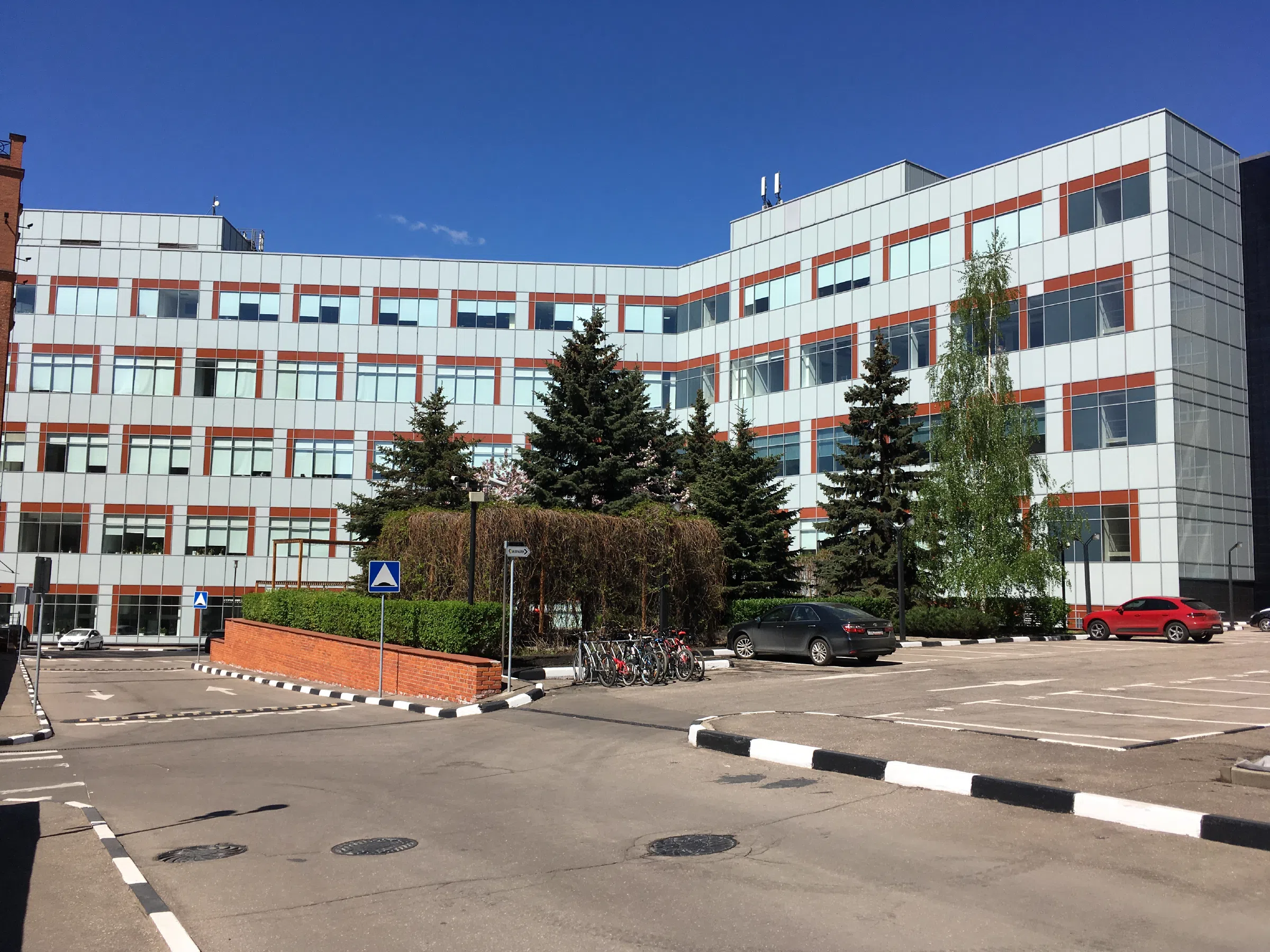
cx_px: 635
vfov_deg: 48.2
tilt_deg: +3.5
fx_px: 1064
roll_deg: -0.4
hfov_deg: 61.7
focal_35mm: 29
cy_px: 476
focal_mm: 4.15
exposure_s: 1/2404
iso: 25
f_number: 2.2
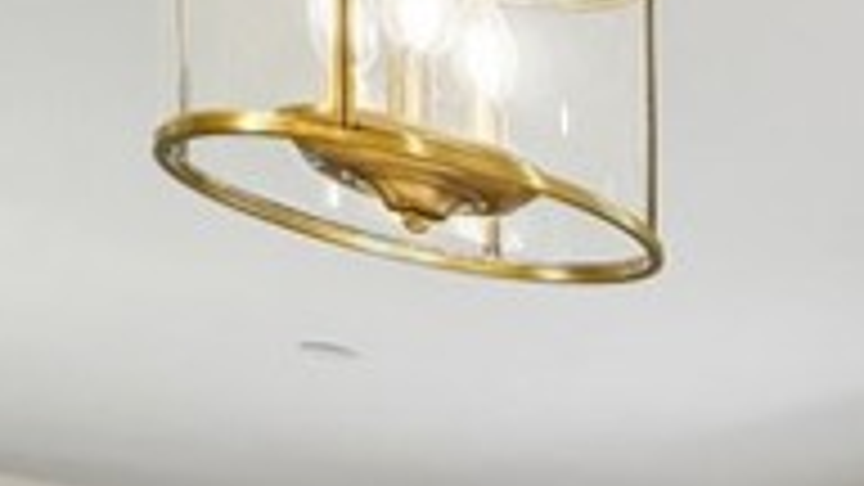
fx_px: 1787
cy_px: 1084
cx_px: 2210
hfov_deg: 14.1
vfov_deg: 12.7
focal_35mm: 78
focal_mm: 14
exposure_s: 1/30
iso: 250
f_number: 8
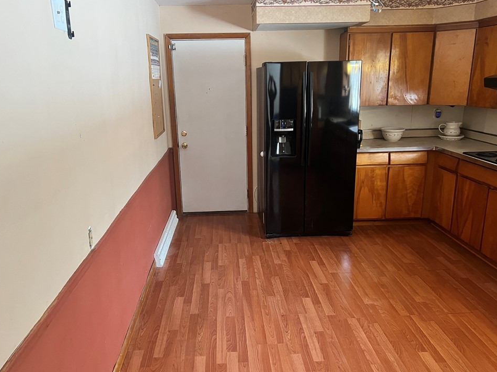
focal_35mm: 28
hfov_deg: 63.4
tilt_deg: -13.9
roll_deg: +1.8
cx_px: 235
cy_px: 188
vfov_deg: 49.7
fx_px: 402
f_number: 1.5
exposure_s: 1/60
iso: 400
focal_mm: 5.7
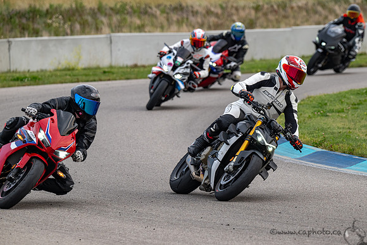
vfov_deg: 4.0
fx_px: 3511
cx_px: 204
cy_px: 136
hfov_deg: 6.0
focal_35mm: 344
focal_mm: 310
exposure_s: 1/1250
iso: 640
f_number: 6.3
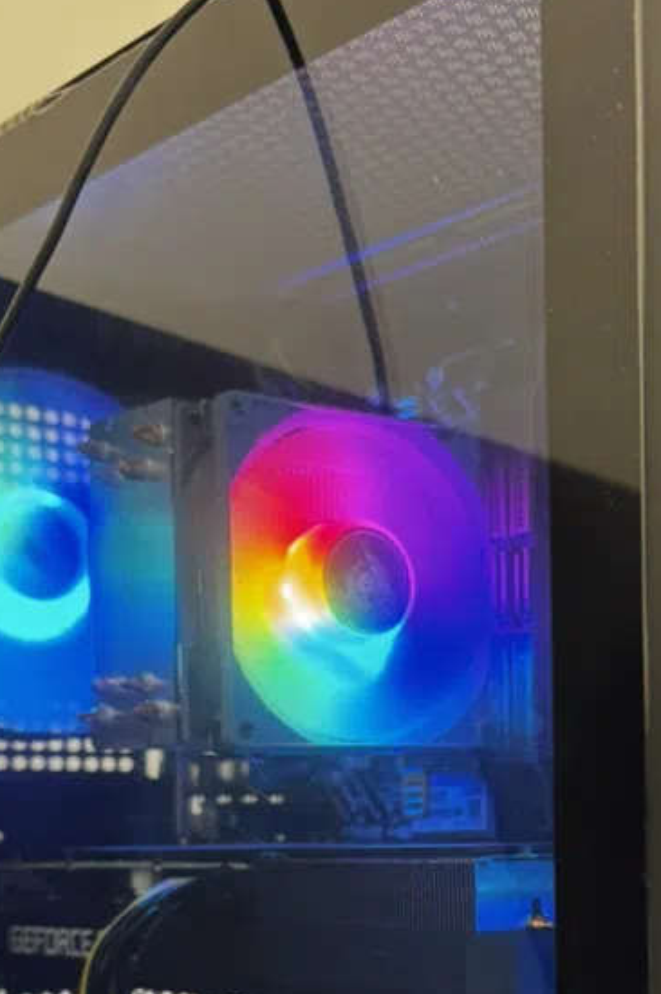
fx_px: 1710
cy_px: 791
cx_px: 553
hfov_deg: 21.5
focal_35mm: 62
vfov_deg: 31.6
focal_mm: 6.76
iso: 800
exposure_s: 1/40
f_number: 1.78
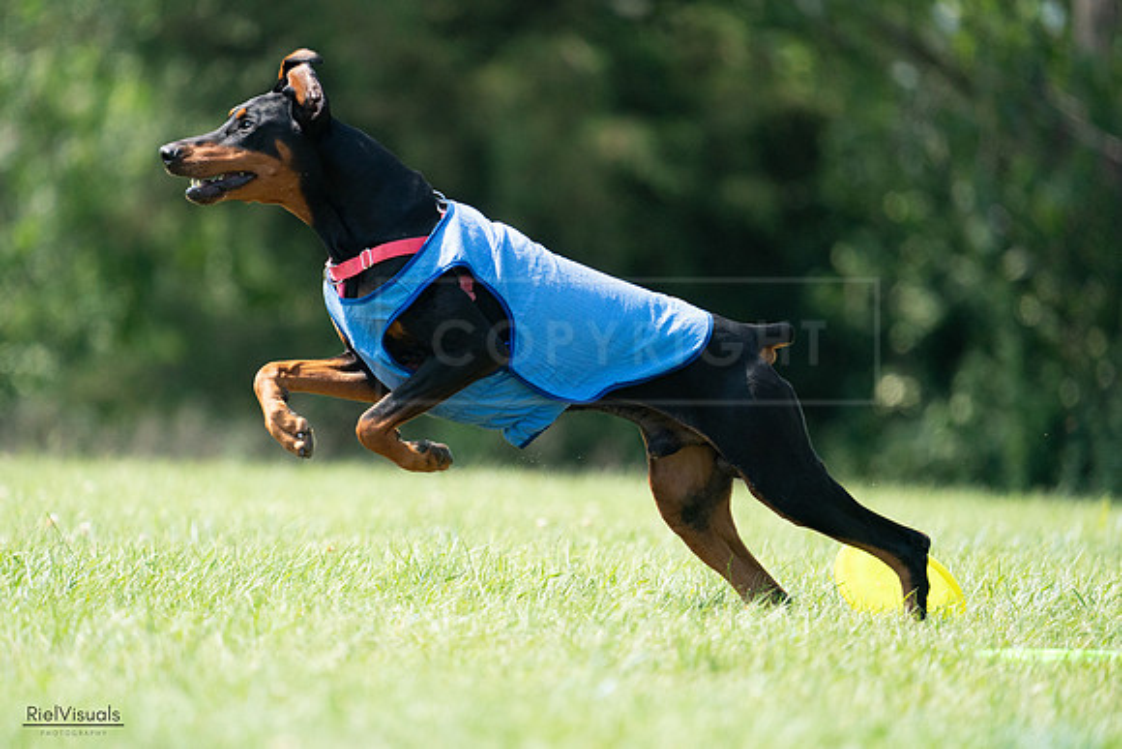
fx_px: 18516
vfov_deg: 2.3
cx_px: 561
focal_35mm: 594
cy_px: 374
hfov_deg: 3.5
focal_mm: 594
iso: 3200
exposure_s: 1/4000
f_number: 6.3
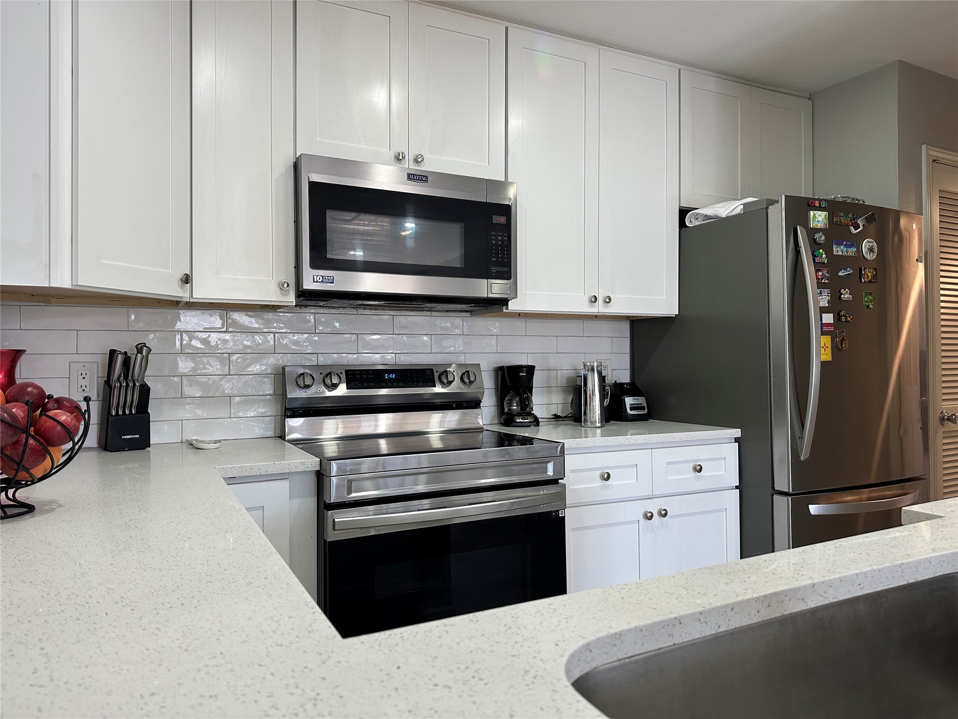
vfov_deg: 56.8
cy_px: 360
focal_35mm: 24
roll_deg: +0.1
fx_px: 664
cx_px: 479
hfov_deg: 71.6
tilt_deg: -1.0
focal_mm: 6.86
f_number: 1.78
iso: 160
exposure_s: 1/120
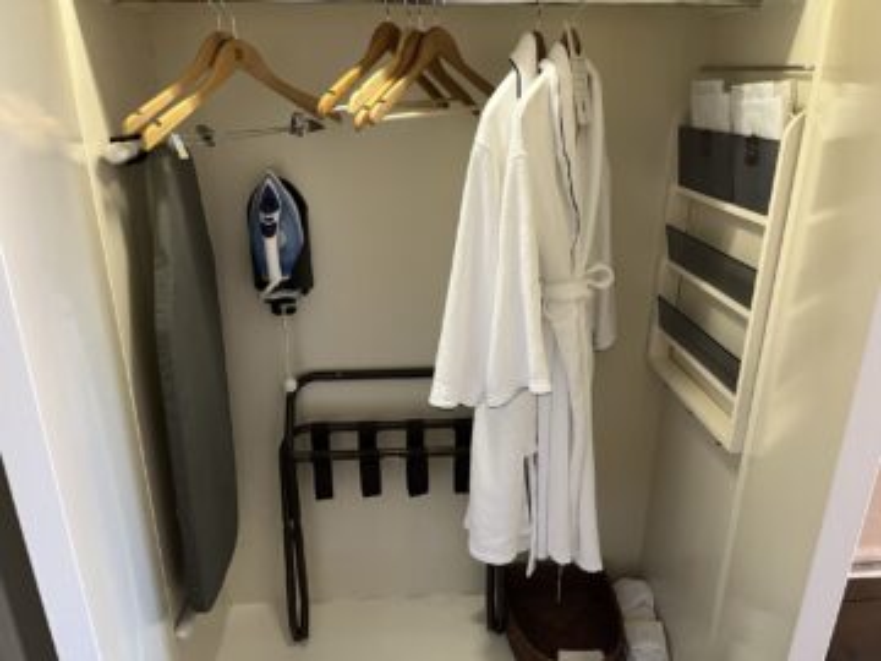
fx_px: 662
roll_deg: -0.3
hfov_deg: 67.3
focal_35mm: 26
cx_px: 440
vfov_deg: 53.1
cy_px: 330
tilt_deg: -21.7
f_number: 1.6
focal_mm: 5.1
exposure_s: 1/50
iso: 500
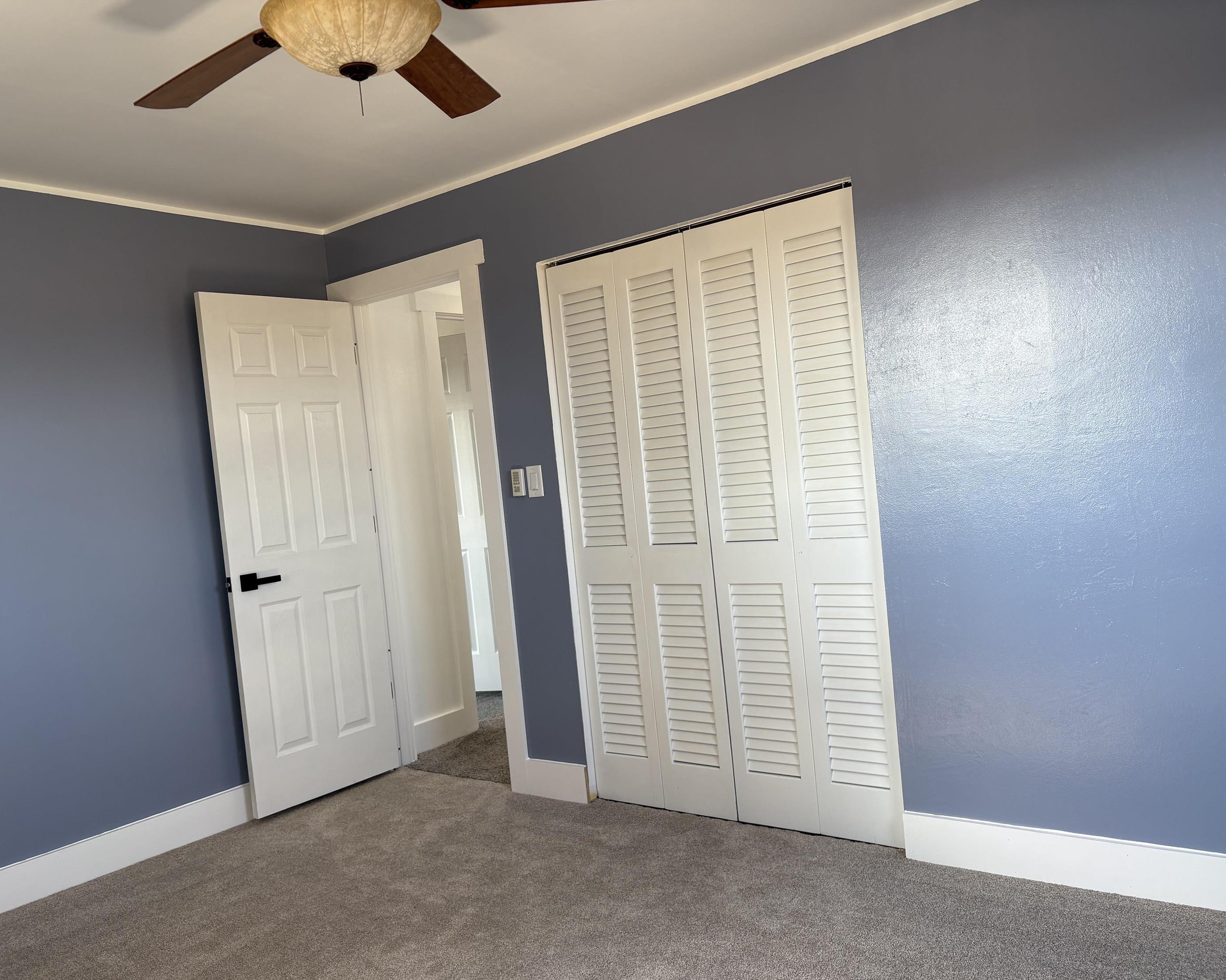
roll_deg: +5.6
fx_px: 1016
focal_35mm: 28
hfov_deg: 62.1
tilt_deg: -2.2
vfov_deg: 51.5
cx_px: 565
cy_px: 503
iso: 50
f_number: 1.6
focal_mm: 5.96
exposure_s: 1/122
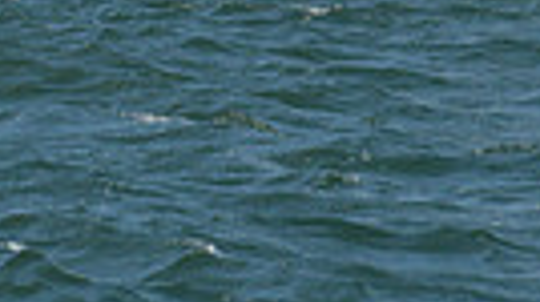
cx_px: 349
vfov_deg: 2.8
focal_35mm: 418
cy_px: -842
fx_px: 5978
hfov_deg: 5.2
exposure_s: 1/1250
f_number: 9
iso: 280
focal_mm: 92
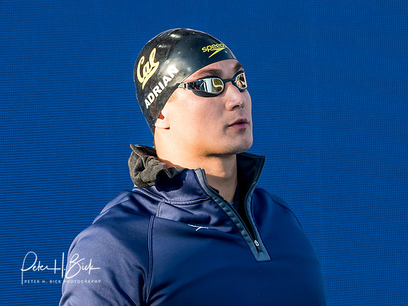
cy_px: 220
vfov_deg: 2.0
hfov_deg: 2.7
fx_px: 8571
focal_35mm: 727
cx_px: 216
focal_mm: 200
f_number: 5
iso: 640
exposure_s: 1/800
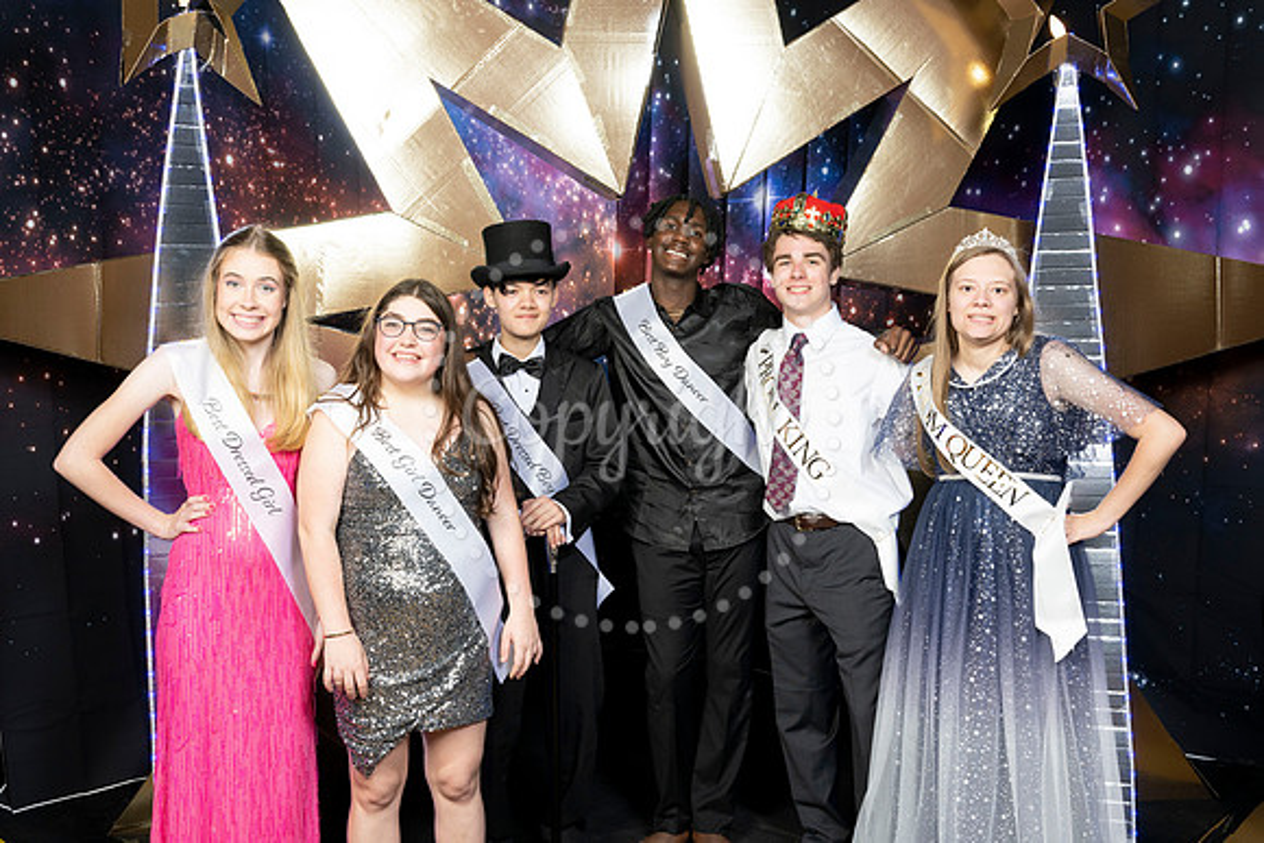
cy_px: 422
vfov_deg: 36.9
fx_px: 1264
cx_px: 632
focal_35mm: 36
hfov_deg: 53.1
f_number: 9
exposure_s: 1/100
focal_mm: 34.5
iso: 320
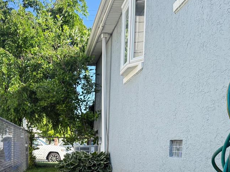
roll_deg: -1.7
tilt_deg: -4.1
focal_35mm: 54
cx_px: 96
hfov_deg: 35.5
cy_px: 173
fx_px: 359
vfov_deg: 25.6
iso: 100
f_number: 1.78
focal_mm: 6.76
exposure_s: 1/1211
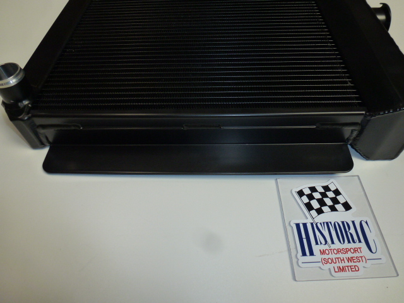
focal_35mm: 24
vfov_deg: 56.8
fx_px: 280
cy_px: 152
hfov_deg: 71.6
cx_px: 202
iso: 160
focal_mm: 4.3
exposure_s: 1/60
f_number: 3.3
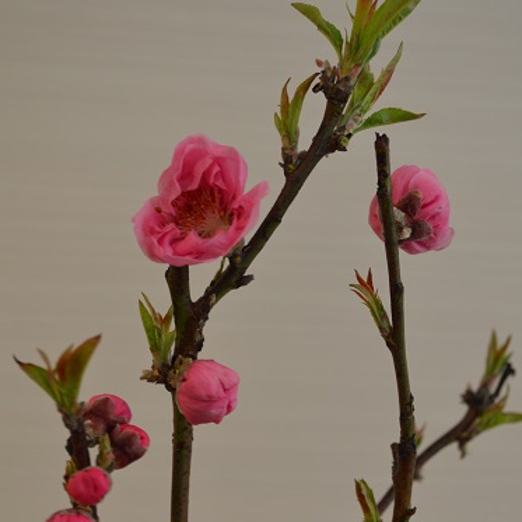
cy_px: 351
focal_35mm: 74
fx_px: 1262
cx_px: 277
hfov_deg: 23.4
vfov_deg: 23.2
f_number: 5
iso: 400
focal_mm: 36
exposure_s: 1/30
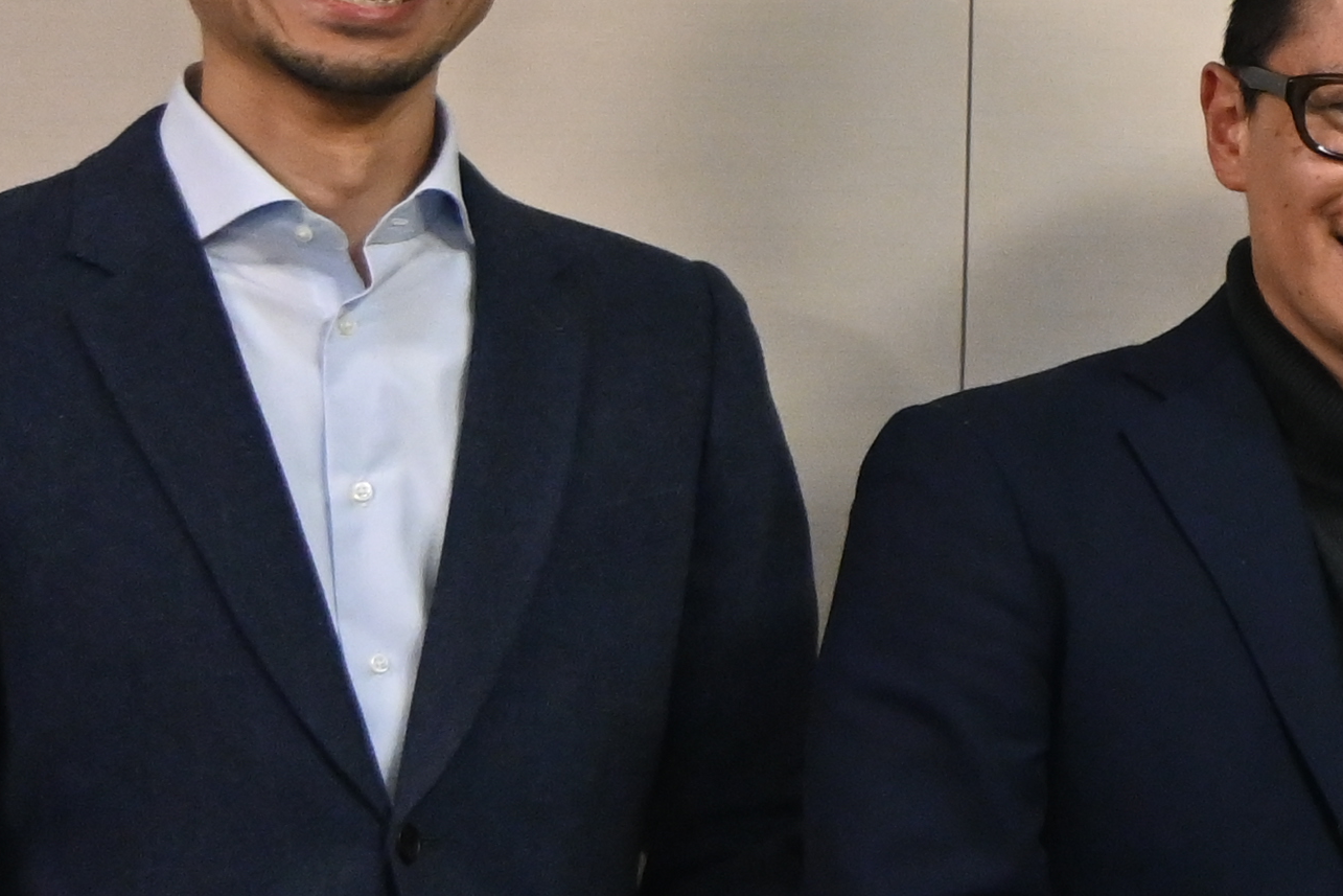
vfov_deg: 9.4
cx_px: 2815
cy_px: 136
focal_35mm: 146
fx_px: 5456
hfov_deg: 12.2
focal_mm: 22.5
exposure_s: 1/125
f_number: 3.8
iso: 1800
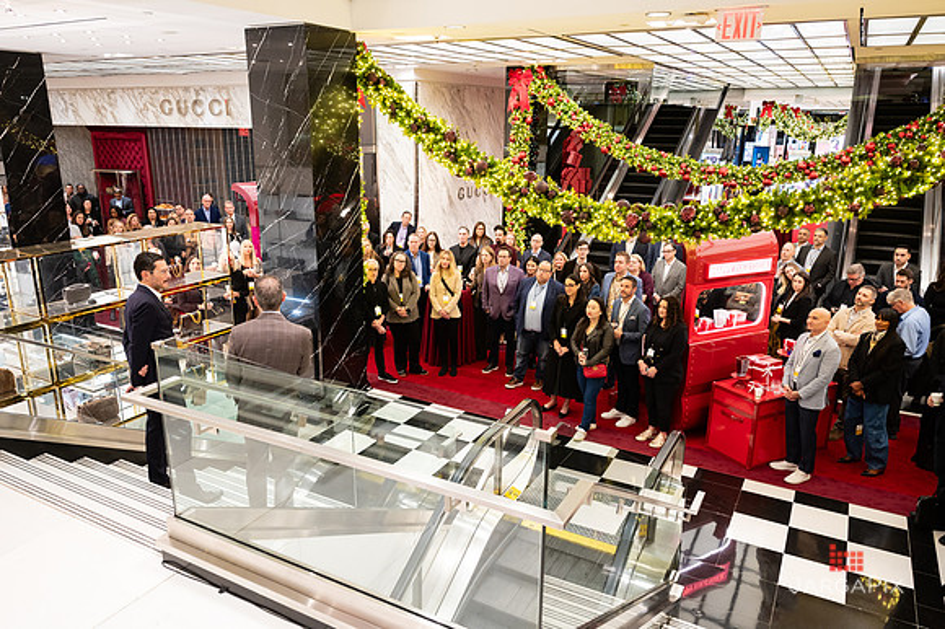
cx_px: 460
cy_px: 319
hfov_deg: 69.8
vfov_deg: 49.8
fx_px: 677
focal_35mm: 26
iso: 1250
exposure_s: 1/160
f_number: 3.2
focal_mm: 24
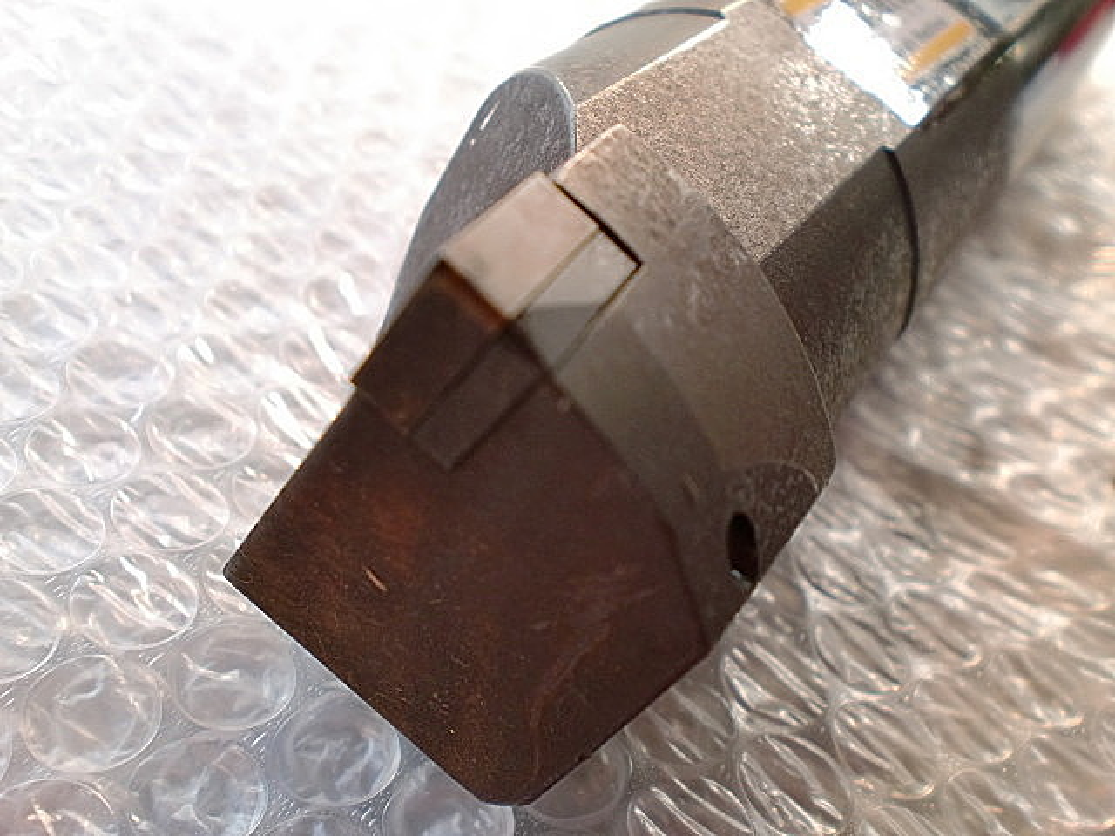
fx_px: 1127
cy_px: 418
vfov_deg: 40.7
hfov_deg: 52.6
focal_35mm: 35
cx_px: 558
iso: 80
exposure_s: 1/60
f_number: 3.1
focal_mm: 6.3
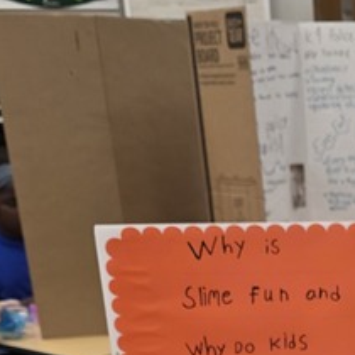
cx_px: 512
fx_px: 1149
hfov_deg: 16.2
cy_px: 676
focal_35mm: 99
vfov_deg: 14.9
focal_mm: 6.3
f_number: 1.7
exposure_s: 1/120
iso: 200
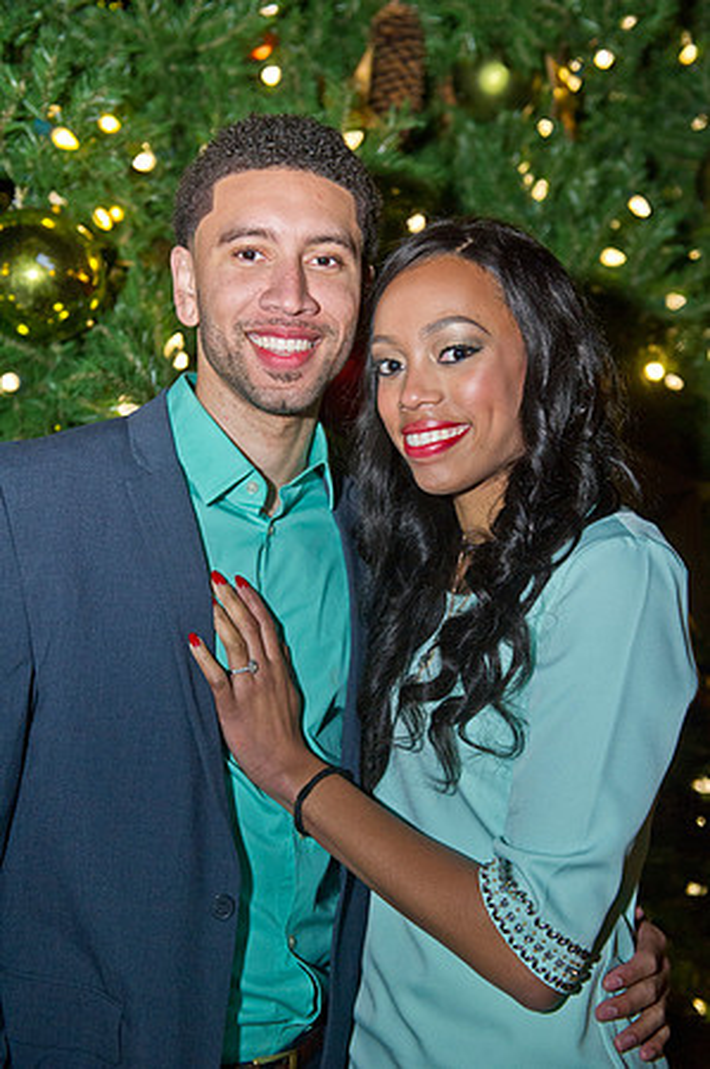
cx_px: 355
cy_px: 534
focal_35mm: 48
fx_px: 1423
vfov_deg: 41.2
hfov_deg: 28.0
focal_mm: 48
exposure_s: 1/100
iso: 3200
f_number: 4
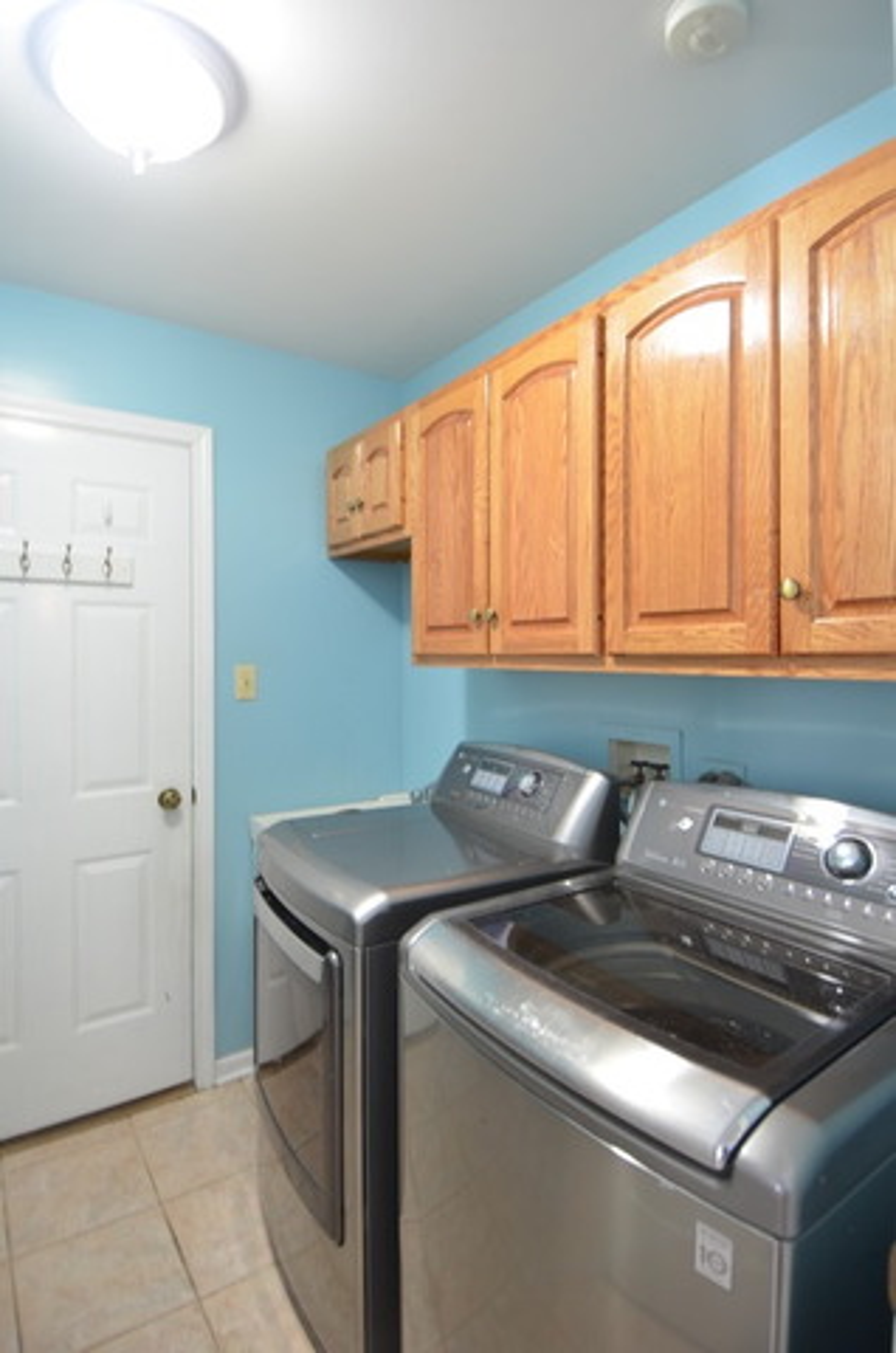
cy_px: 676
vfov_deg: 90.1
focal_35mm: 18
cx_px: 448
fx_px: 675
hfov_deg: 67.2
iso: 100
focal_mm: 12
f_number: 4
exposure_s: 1/2
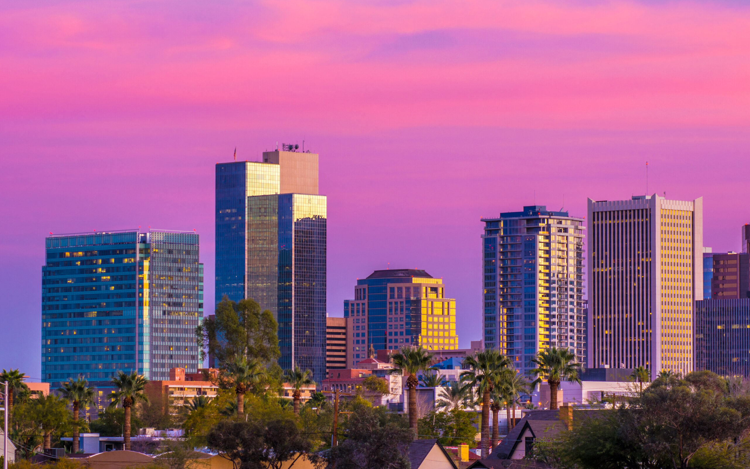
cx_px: 375
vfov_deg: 7.7
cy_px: 248
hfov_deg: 12.2
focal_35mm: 171
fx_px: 3495
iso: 100
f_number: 8
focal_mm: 112
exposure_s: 1/4
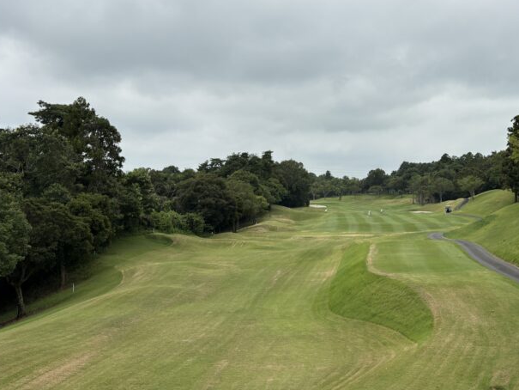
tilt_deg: +7.7
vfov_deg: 32.3
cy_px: 101
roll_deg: +1.0
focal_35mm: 44
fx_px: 660
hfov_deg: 41.7
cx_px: 386
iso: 50
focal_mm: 5.96
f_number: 1.6
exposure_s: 1/5814
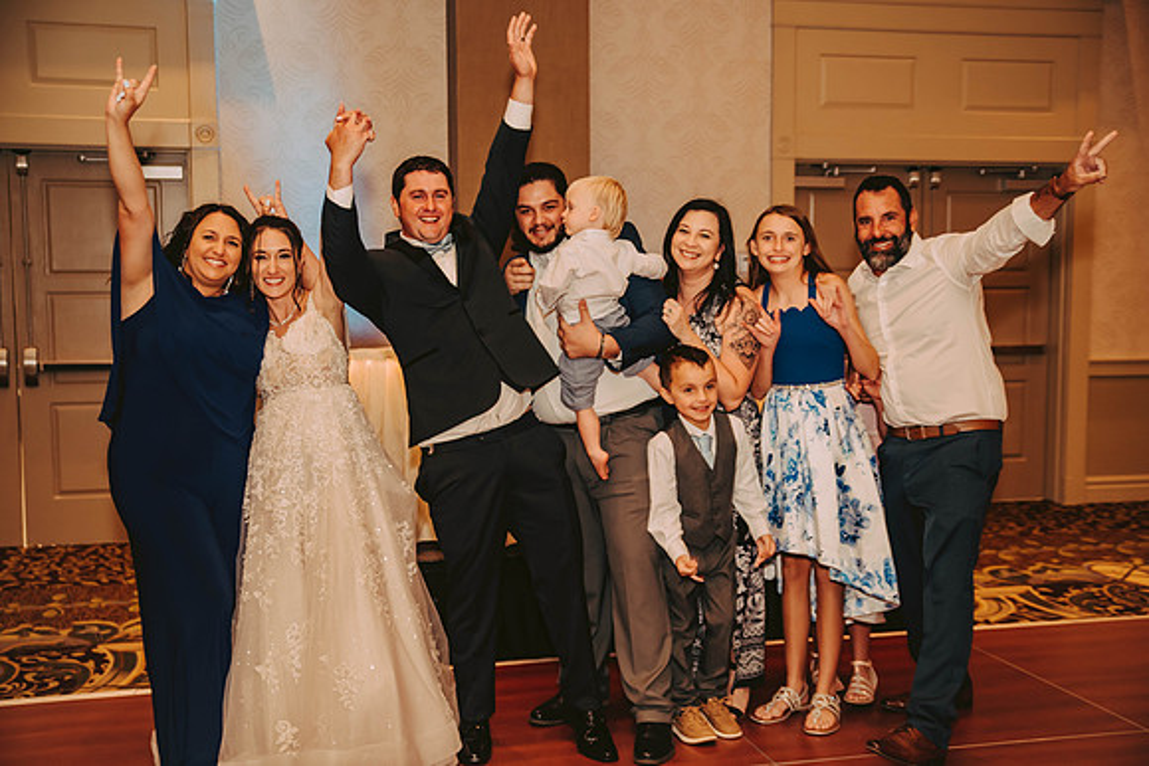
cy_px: 383
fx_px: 1405
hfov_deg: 44.5
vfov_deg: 30.5
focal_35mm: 44
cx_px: 574
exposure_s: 1/60
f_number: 2.8
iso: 500
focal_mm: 44
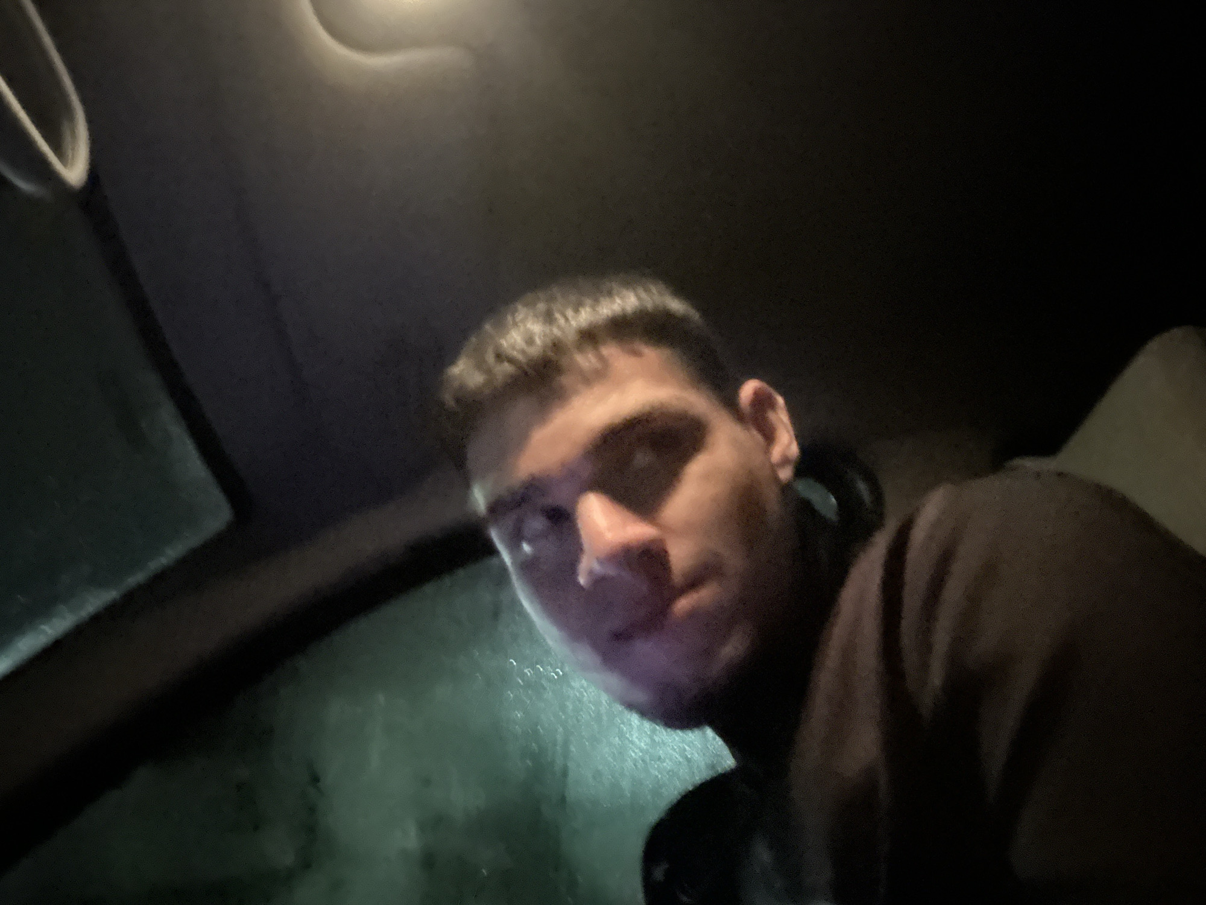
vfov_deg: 46.8
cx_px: 603
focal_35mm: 30
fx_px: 1045
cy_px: 452
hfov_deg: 60.0
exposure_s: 1/15
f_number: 1.9
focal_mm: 2.69
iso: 2000
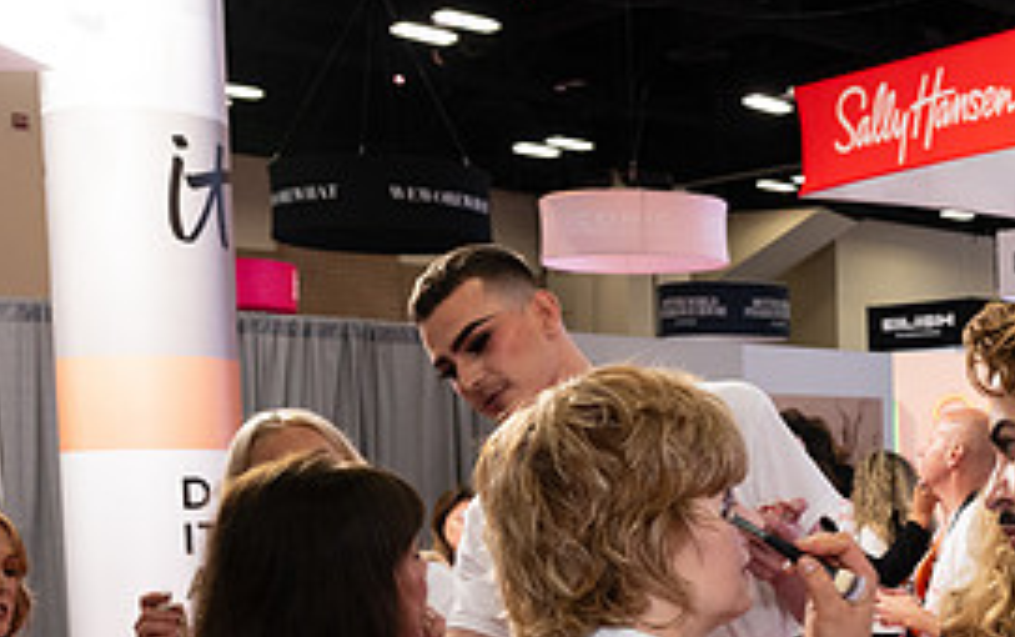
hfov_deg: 30.7
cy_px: 616
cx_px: 1052
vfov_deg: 20.7
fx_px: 1689
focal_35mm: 61
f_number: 5.6
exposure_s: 1/100
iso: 2000
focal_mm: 28
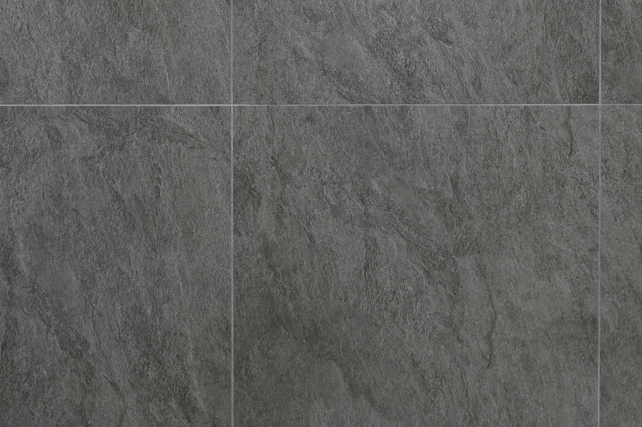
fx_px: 1925
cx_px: 278
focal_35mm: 108
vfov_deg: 12.5
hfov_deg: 18.9
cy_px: -24
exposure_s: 1/40
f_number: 5.6
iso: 100
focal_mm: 51
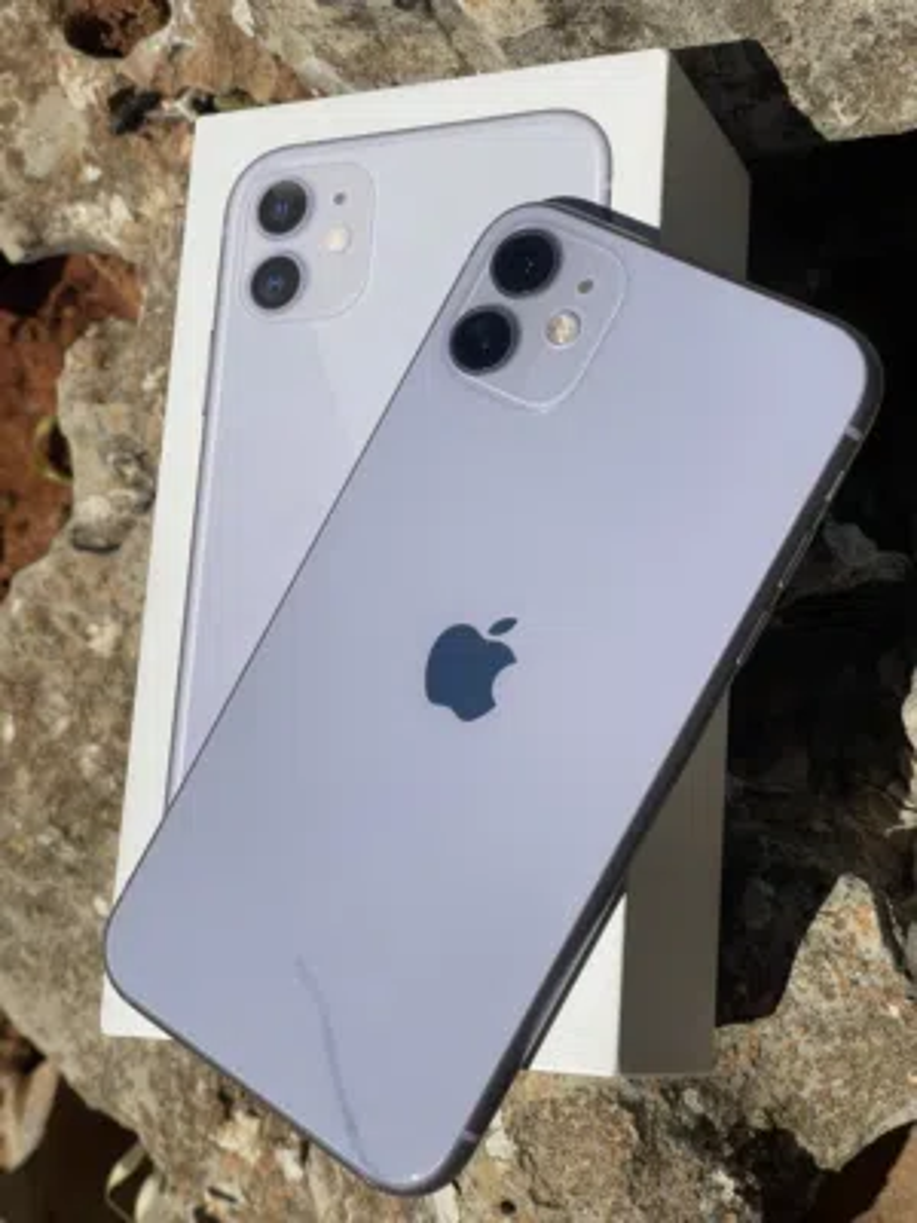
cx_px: 458
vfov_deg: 36.8
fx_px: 1837
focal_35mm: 52
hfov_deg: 28.0
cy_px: 612
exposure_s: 1/5988
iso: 25
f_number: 2
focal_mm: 6
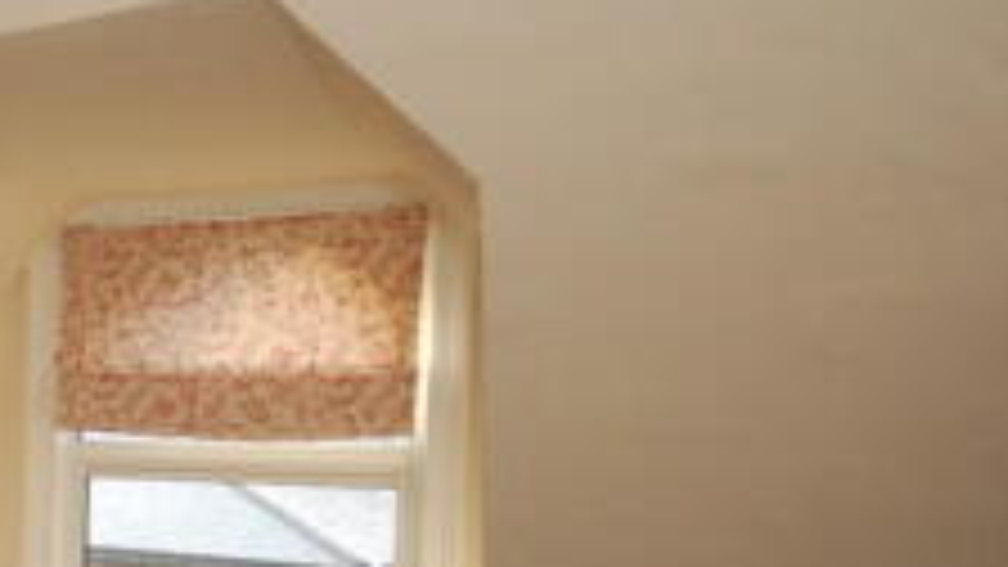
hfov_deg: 34.8
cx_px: -220
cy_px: 500
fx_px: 1229
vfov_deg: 25.3
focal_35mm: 46
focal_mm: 10
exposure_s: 1/60
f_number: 4
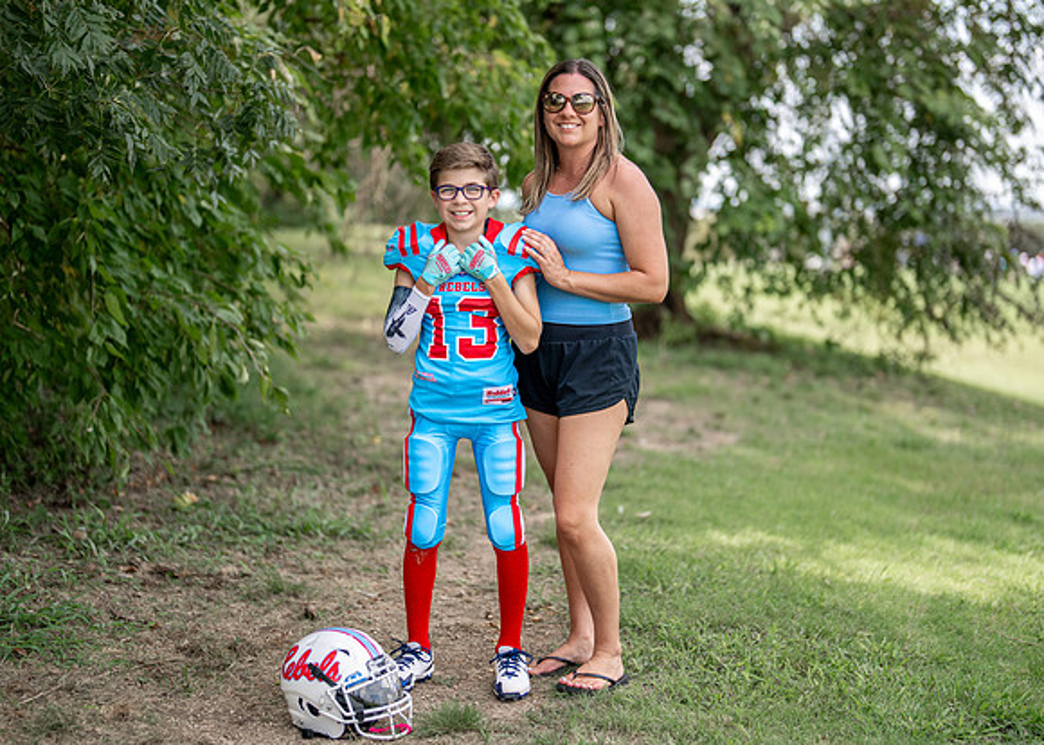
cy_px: 349
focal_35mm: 64
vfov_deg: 22.4
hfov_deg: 31.0
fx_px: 1882
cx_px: 537
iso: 100
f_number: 1.2
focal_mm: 50
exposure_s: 1/2500
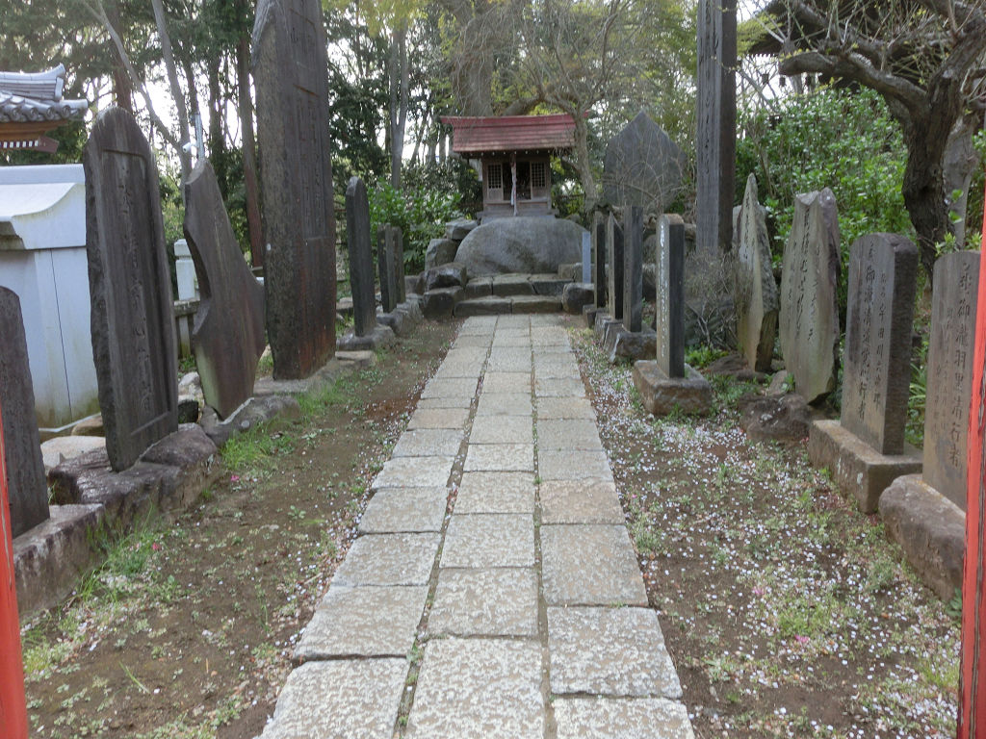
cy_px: 370
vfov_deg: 49.7
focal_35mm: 28
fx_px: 798
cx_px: 493
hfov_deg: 63.4
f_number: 3
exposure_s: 1/200
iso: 80
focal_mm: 5
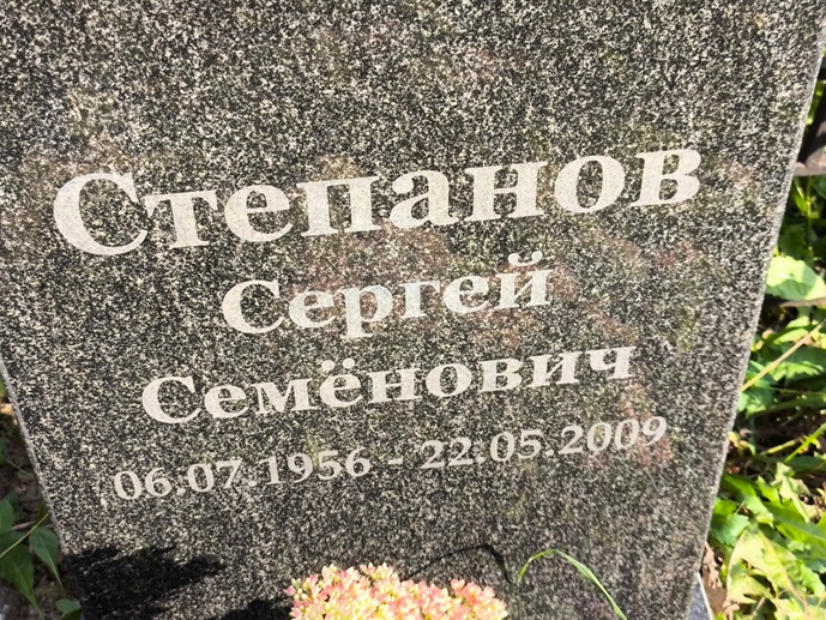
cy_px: 305
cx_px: 430
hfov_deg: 33.2
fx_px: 1384
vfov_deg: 25.2
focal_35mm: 58
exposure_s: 1/295
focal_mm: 4.71
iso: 50
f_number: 1.7
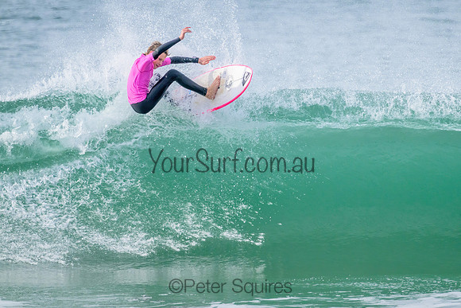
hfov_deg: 2.1
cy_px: 135
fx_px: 12757
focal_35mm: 996
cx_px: 287
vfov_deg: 1.4
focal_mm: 800
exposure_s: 1/1600
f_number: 11
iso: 2500
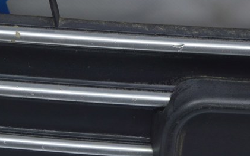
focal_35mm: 116
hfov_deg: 18.0
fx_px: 790
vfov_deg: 11.3
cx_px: 107
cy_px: 41
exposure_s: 1/20
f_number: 5.6
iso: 400
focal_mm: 50
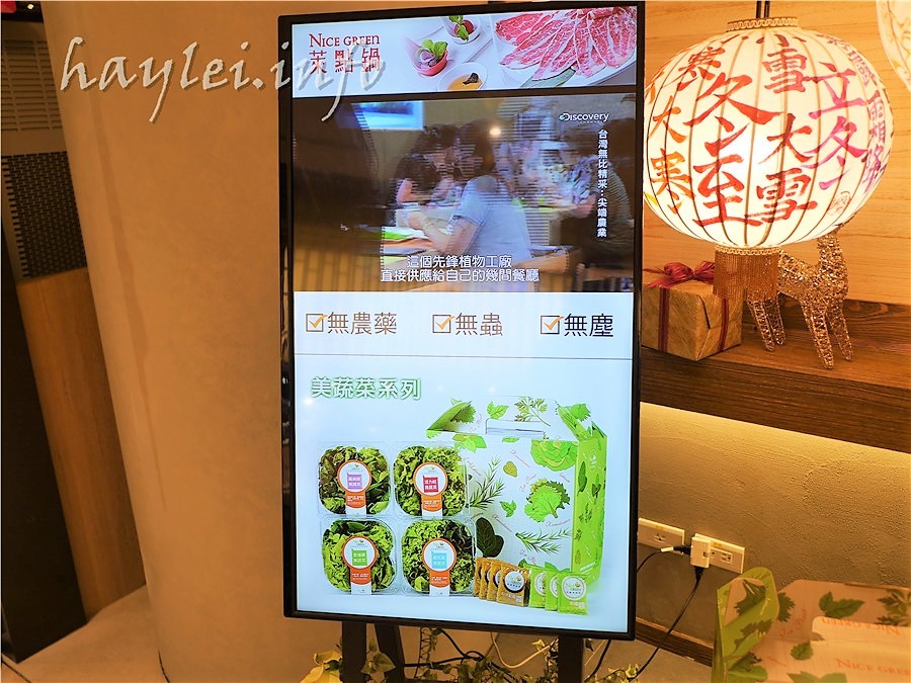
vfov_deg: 46.8
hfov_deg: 60.0
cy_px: 342
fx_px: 790
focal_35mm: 30
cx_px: 456
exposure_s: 1/125
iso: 200
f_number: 2
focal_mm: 15
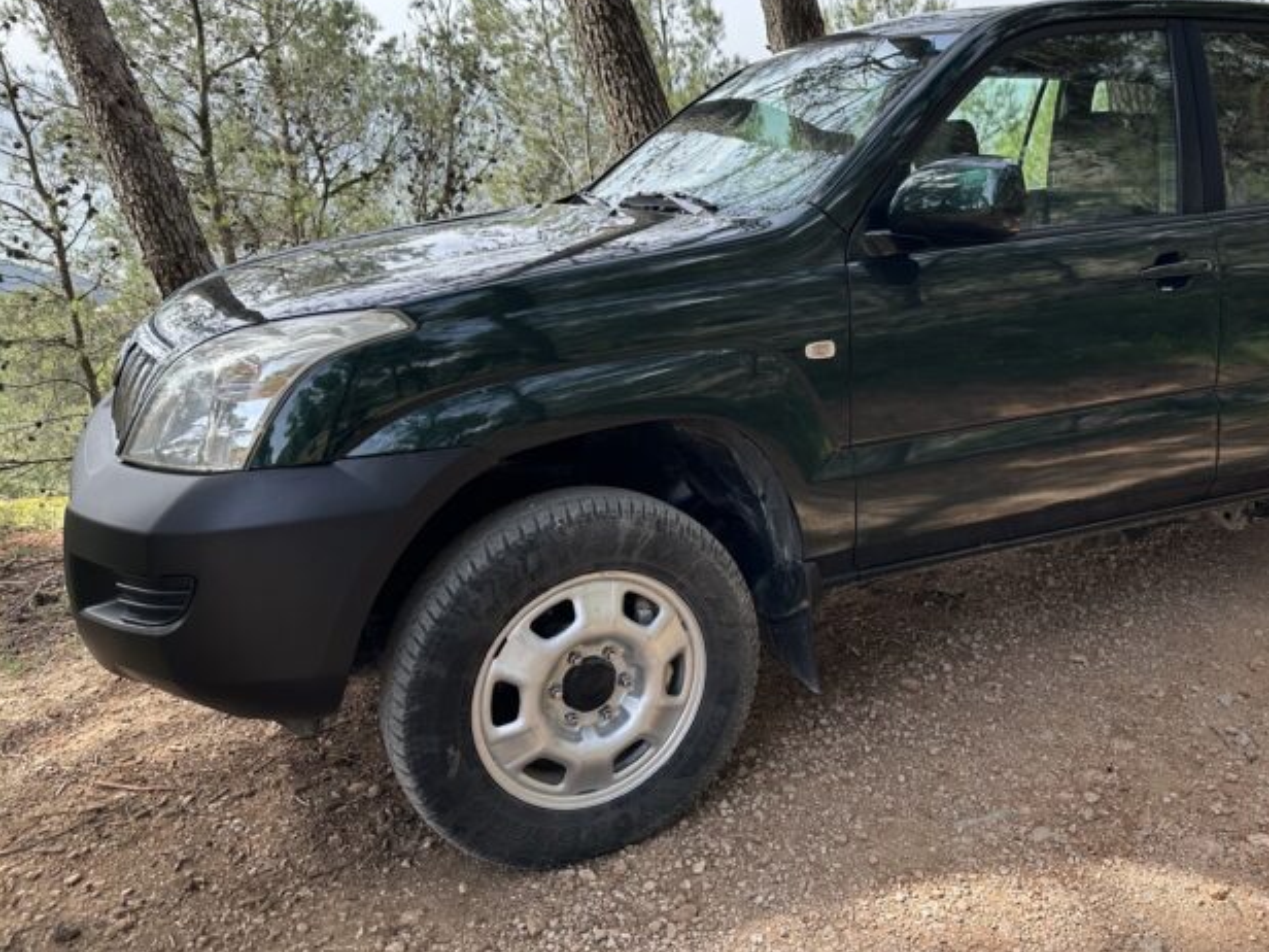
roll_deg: +1.0
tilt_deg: -13.6
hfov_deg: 57.4
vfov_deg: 45.0
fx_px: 1136
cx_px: 818
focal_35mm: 31
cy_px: 353
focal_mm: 6.86
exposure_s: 1/850
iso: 80
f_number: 1.78
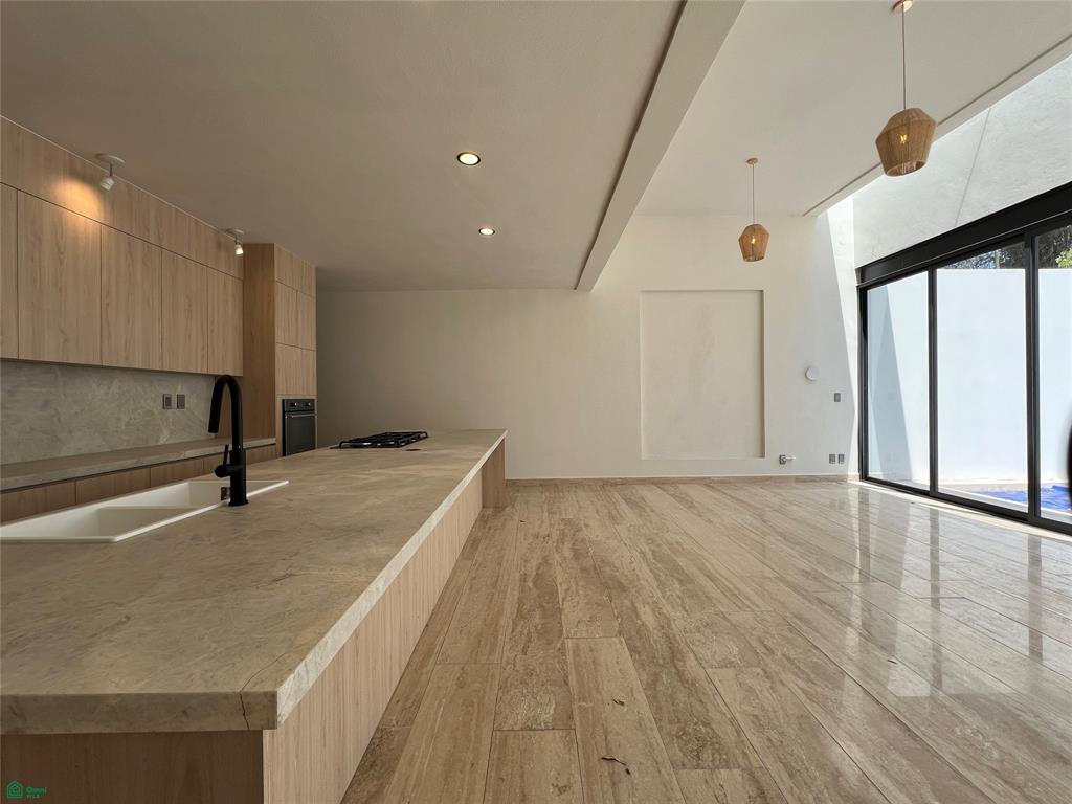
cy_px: 402
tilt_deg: -0.1
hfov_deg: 106.2
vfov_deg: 89.9
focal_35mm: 13
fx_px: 403
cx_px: 536
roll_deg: +0.4
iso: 32
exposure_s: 1/426
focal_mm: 1.57
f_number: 1.8
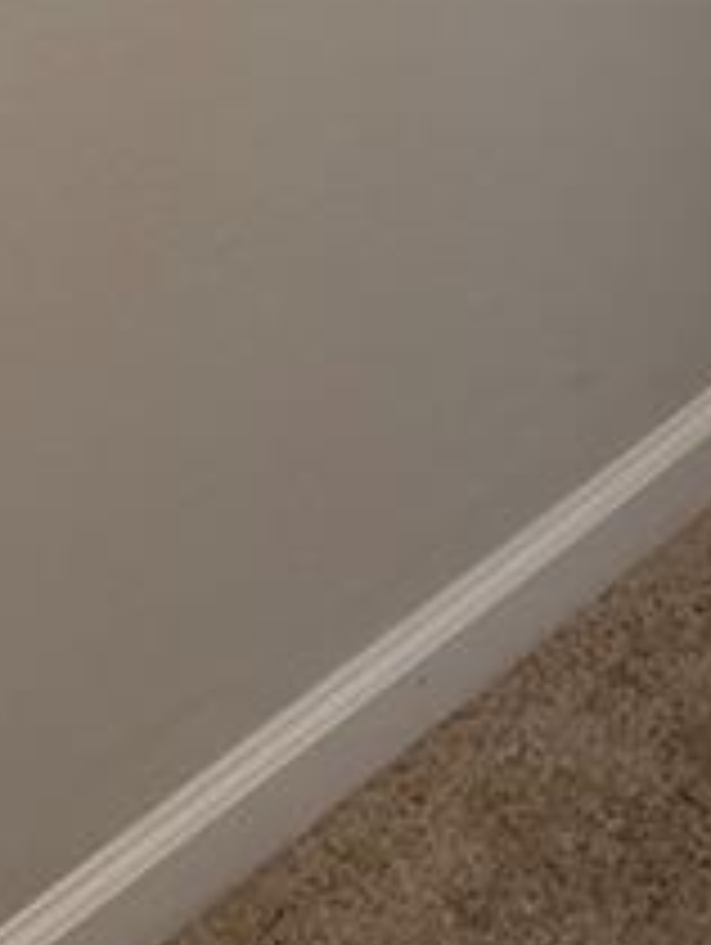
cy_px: -824
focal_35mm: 137
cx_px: 621
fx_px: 3744
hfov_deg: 10.8
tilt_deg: -16.9
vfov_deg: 12.9
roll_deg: +2.1
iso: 160
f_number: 1.78
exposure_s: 1/120
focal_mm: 6.76
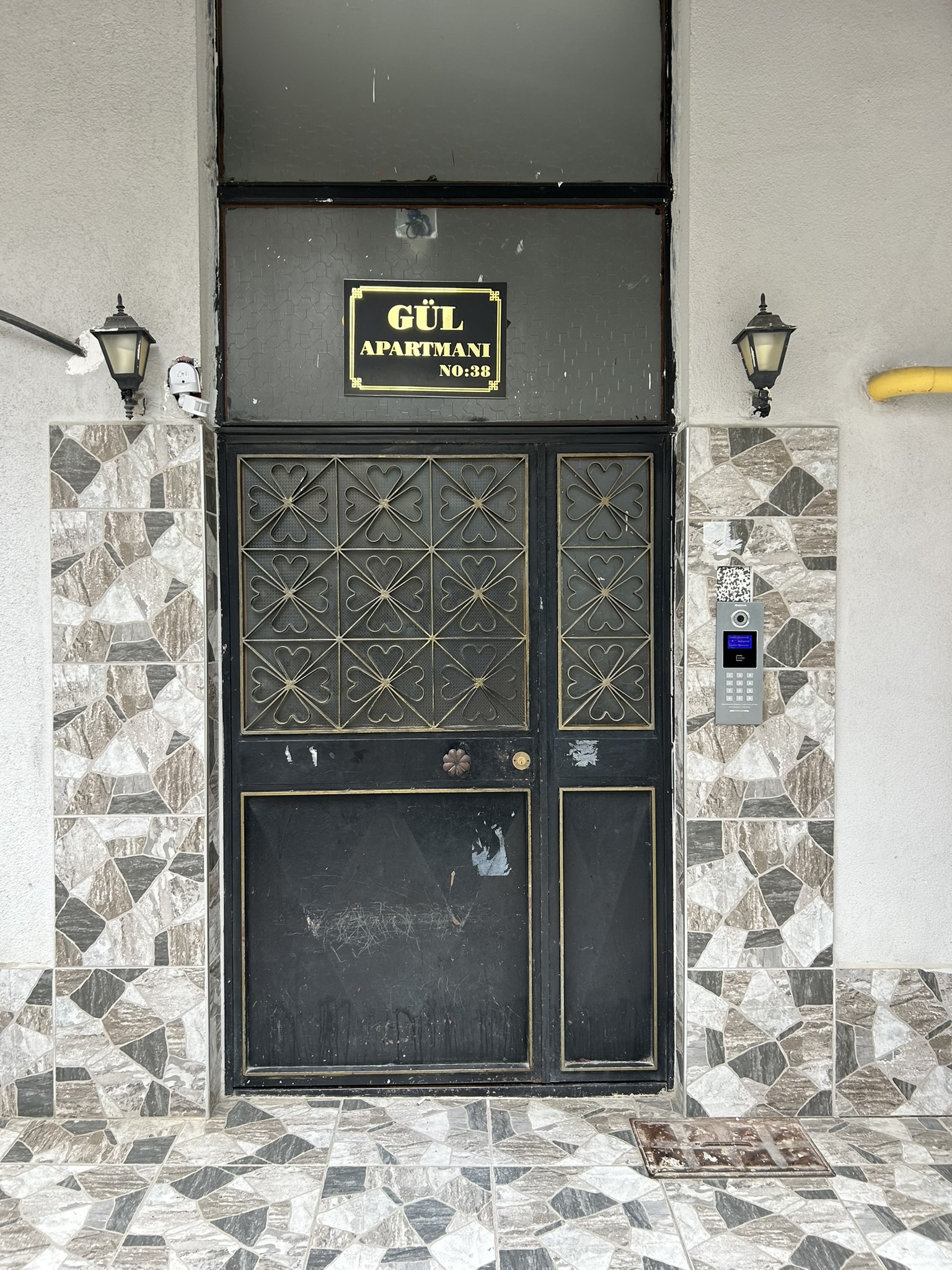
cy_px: 635
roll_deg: -0.9
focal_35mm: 26
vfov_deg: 67.3
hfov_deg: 53.1
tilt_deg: -1.7
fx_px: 953
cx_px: 476
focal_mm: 5.7
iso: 50
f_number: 1.5
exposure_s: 1/361
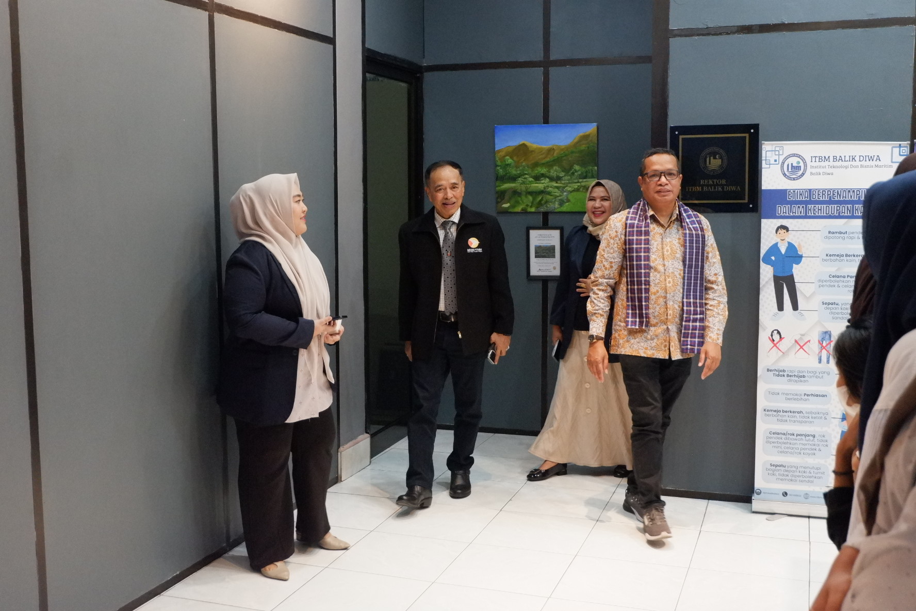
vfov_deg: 34.2
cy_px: 306
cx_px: 458
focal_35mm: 39
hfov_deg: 49.6
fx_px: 992
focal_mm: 26.9
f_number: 4.5
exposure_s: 1/140
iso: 5000
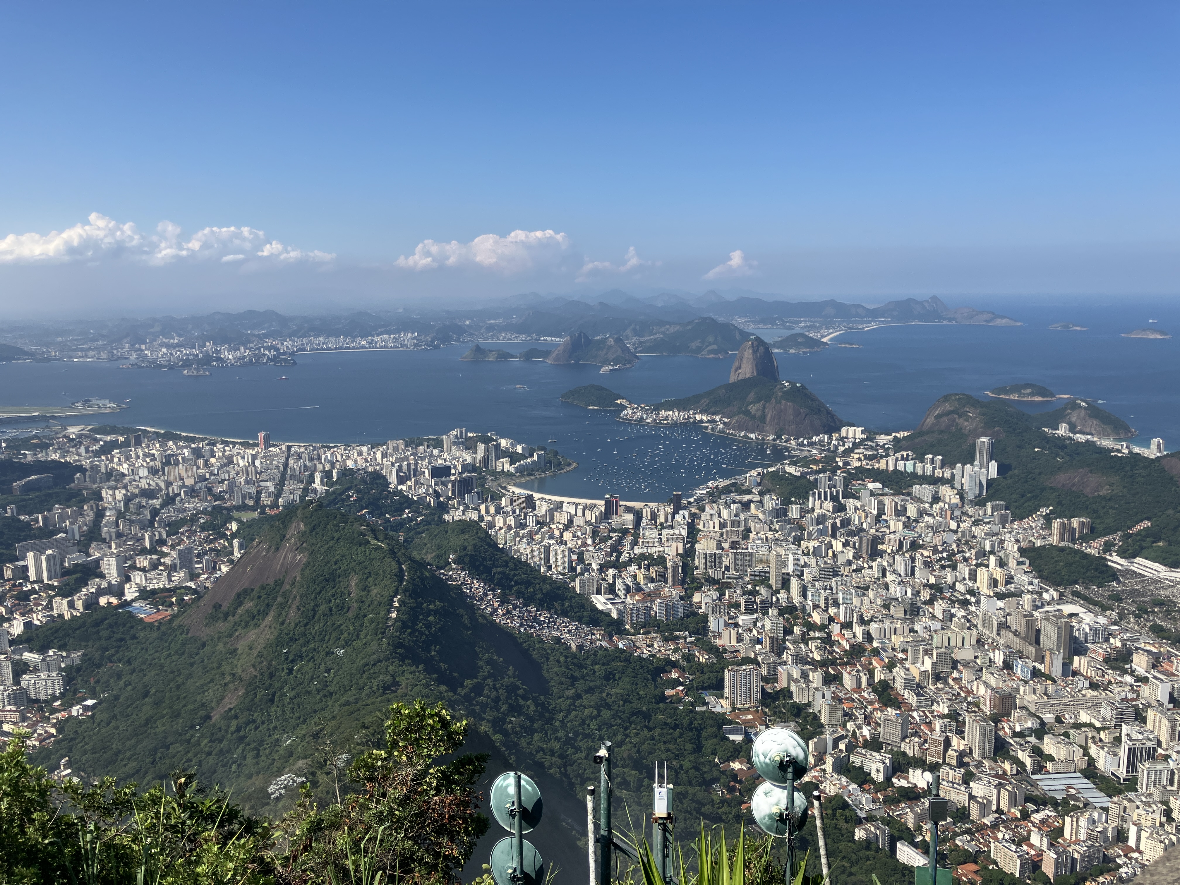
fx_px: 954
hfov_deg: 63.4
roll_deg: +0.1
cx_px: 590
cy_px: 442
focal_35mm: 28
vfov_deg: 49.7
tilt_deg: -8.6
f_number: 1.8
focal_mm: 3.99
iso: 32
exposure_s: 1/2667
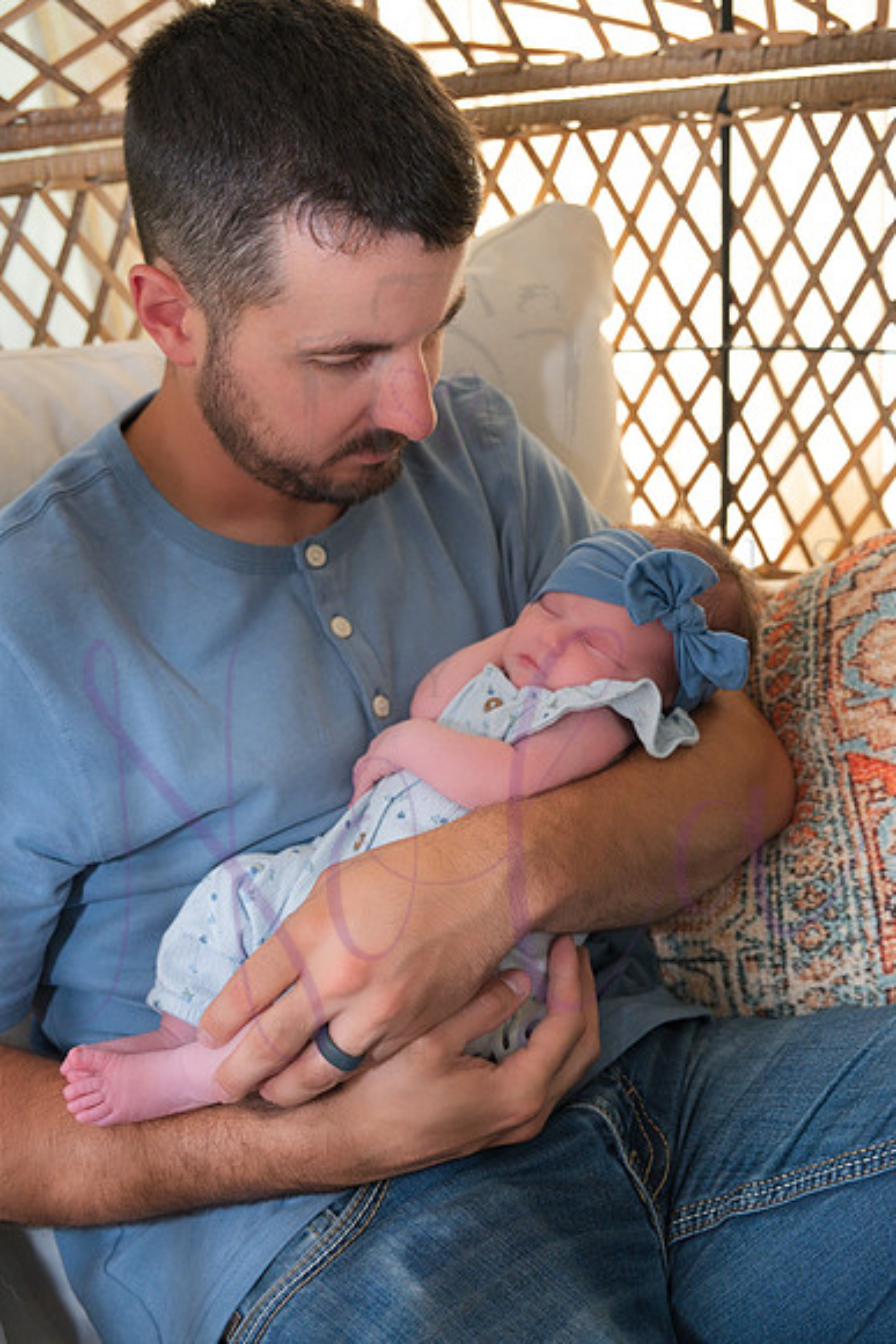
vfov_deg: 51.9
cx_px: 448
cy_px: 672
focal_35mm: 37
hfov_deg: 36.0
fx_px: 1380
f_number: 4
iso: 1600
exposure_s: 1/320
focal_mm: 37
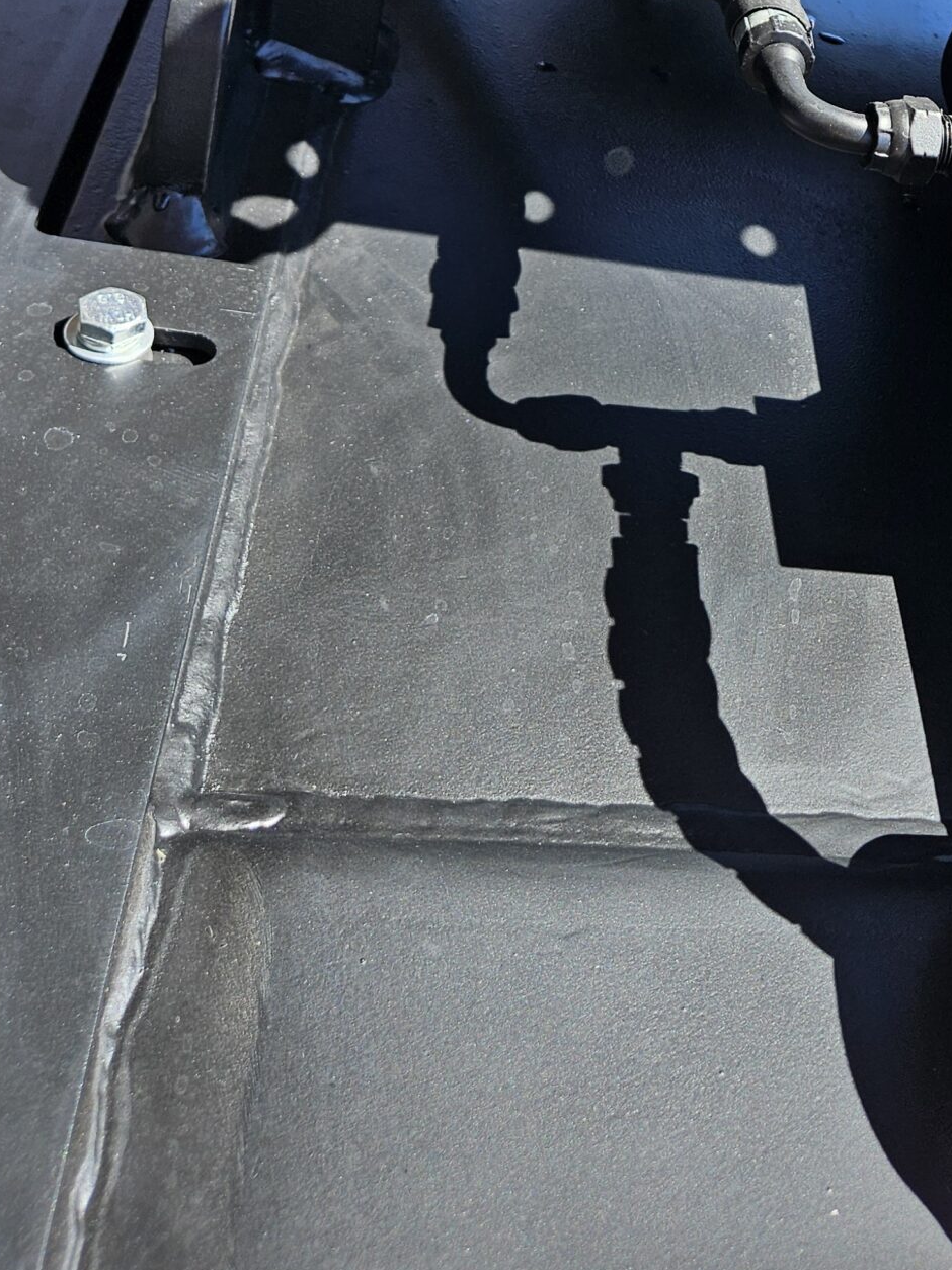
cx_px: 931
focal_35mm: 47
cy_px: 109
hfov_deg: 29.1
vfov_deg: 37.6
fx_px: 1723
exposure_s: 1/479
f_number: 1.8
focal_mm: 5.4
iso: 25
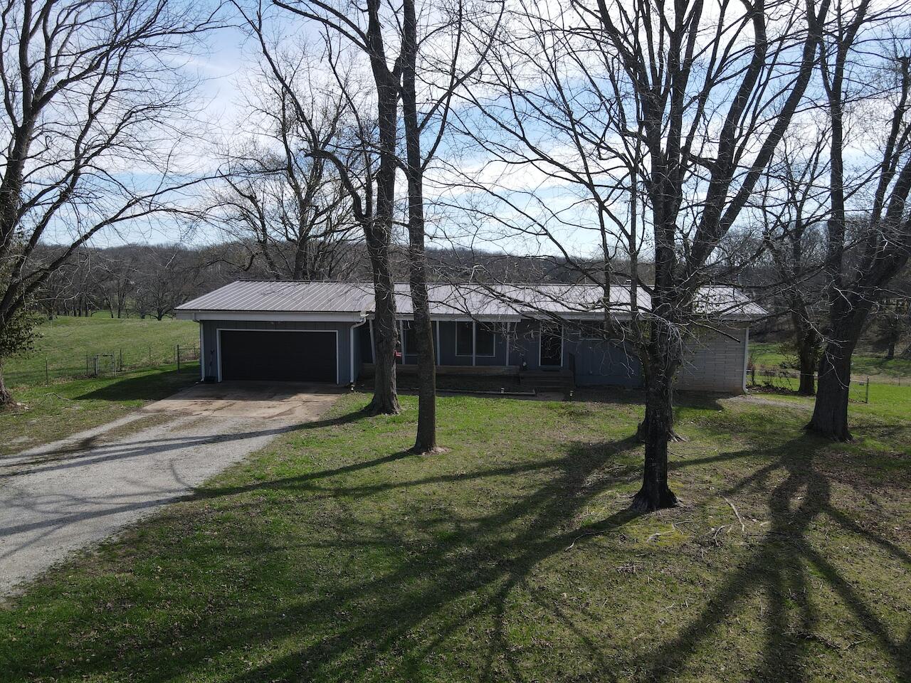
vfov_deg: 56.8
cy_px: 342
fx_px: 632
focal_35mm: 24
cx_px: 456
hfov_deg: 71.6
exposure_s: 1/500
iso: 100
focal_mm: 4.5
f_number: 2.8
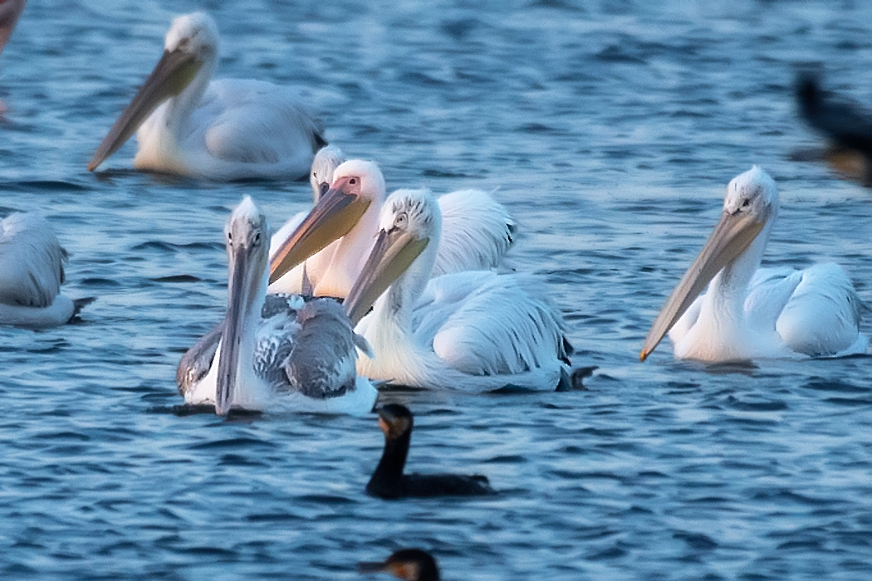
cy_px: 290
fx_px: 16712
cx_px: 436
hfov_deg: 3.0
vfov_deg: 2.0
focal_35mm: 690
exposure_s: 1/640
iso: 800
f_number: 5.6
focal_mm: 460
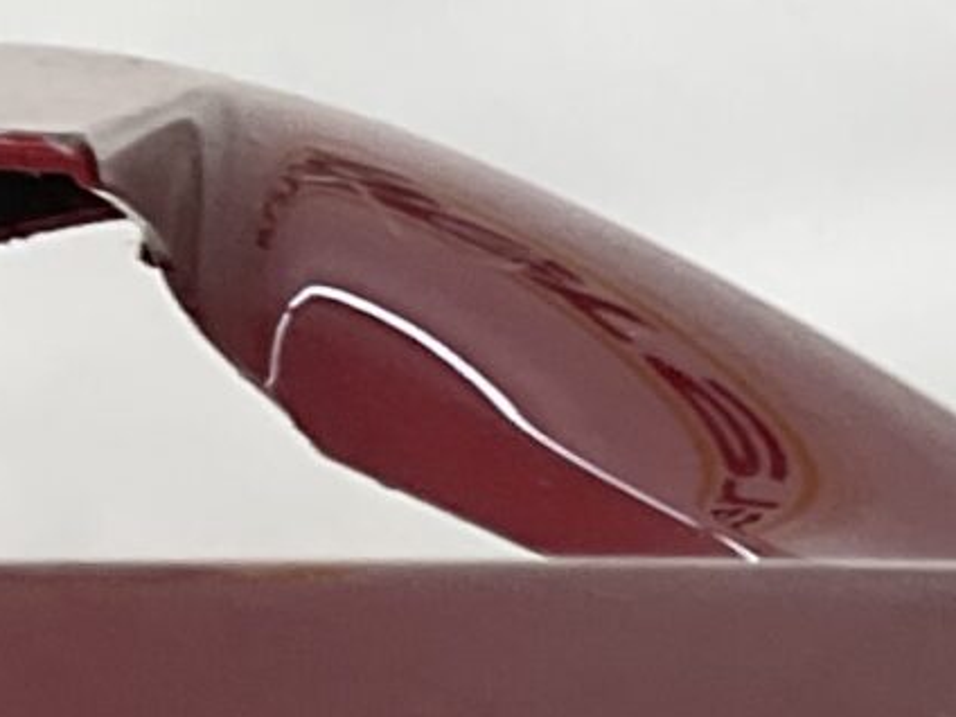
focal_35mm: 175
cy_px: 1675
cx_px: 2153
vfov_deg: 7.9
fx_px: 4833
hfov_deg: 10.1
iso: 20
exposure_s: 1/100
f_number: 1.8
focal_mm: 3
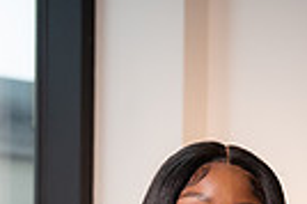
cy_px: 424
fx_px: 1601
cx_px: 2
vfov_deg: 7.0
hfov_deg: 10.9
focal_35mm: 188
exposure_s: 1/250
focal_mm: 43
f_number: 3.5
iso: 1250
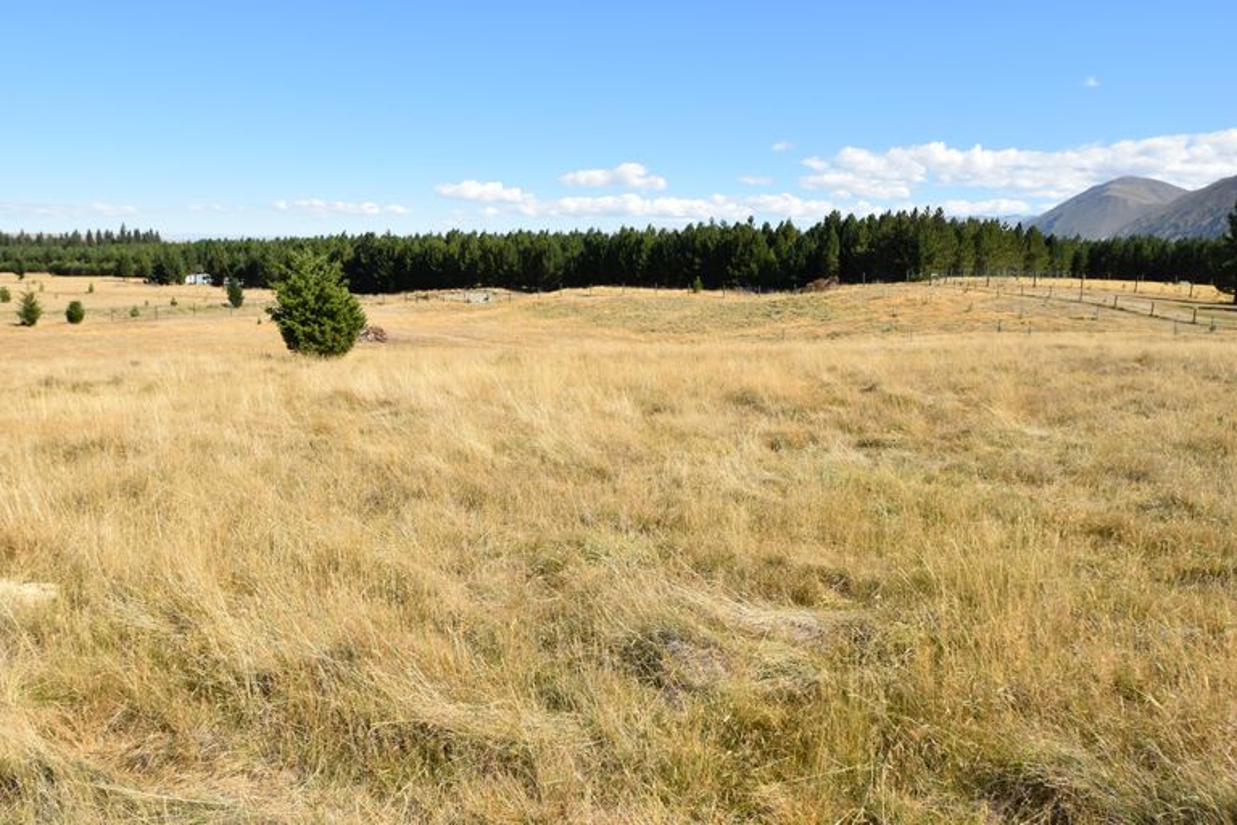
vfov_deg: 50.4
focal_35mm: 26
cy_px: 412
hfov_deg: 70.4
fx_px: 876
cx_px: 618
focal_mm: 17
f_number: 10
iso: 200
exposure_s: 1/400
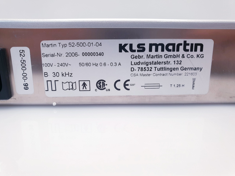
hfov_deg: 67.3
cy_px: 88
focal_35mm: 26
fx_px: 177
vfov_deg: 53.1
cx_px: 118
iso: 80
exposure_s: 1/50
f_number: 2.4
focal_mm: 4.3
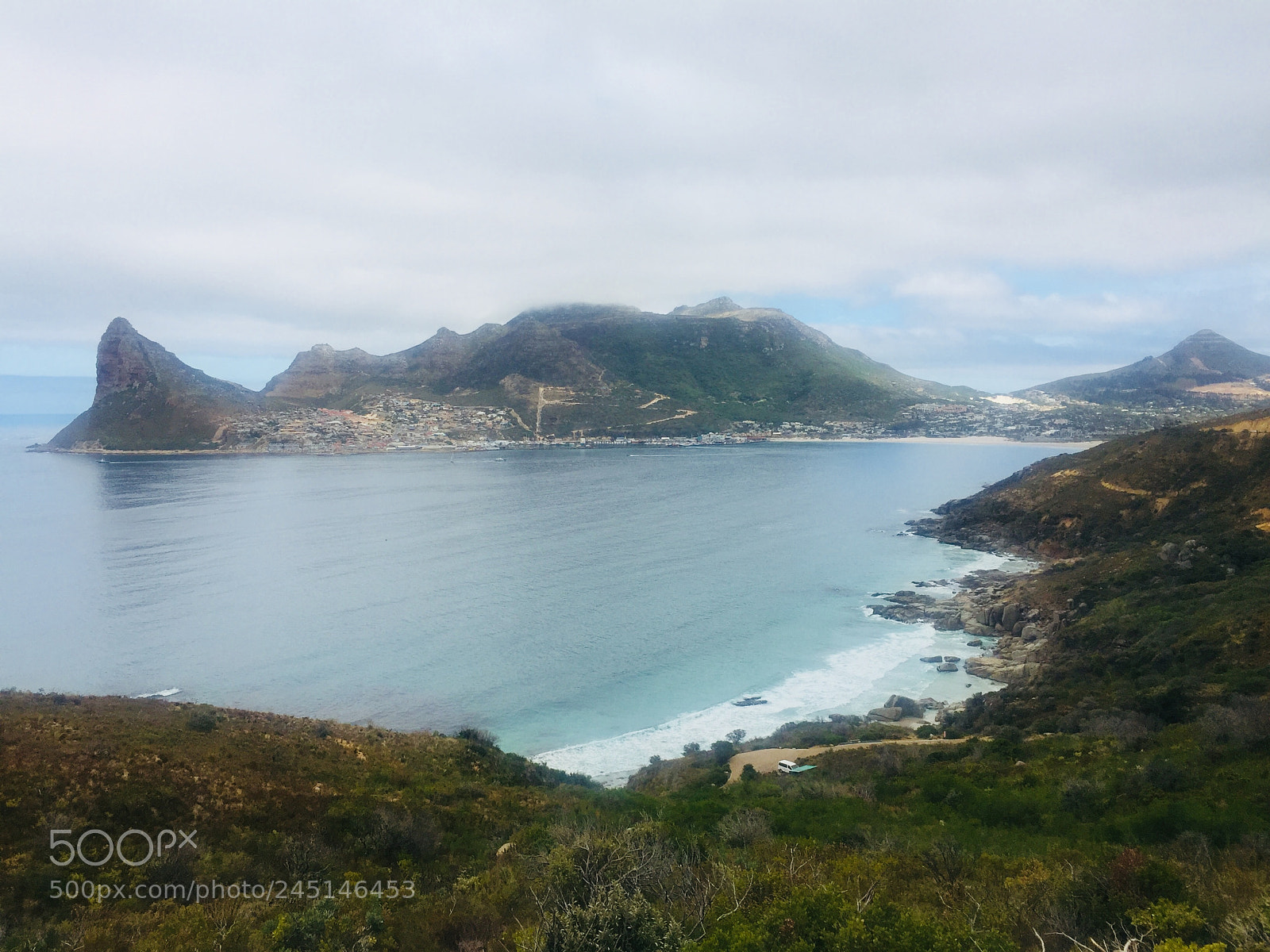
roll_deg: +0.1
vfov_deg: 48.2
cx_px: 635
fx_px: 1064
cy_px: 476
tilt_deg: -4.4
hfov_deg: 61.7
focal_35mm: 29
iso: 32
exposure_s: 1/2198
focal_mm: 4.15
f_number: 2.2
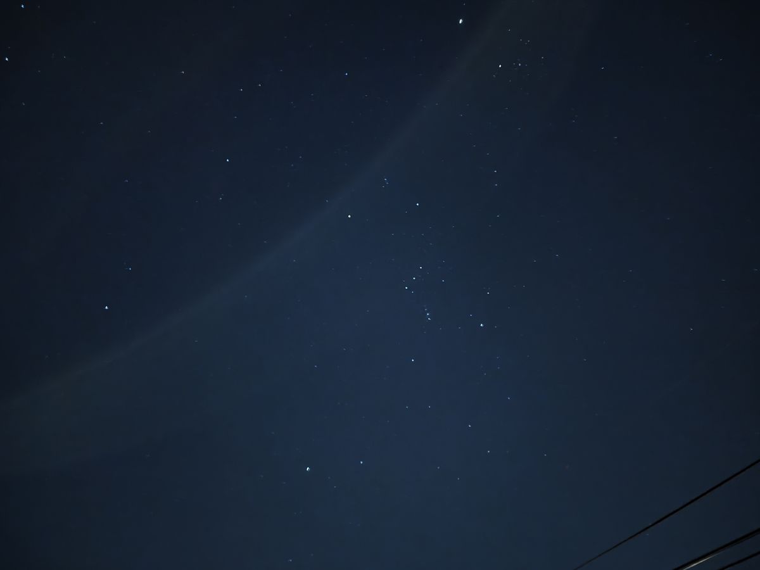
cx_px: 380
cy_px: 285
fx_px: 505
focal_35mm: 23
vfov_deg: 58.9
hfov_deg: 73.9
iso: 12800
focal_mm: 6.06
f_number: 1.6
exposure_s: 1/3.33
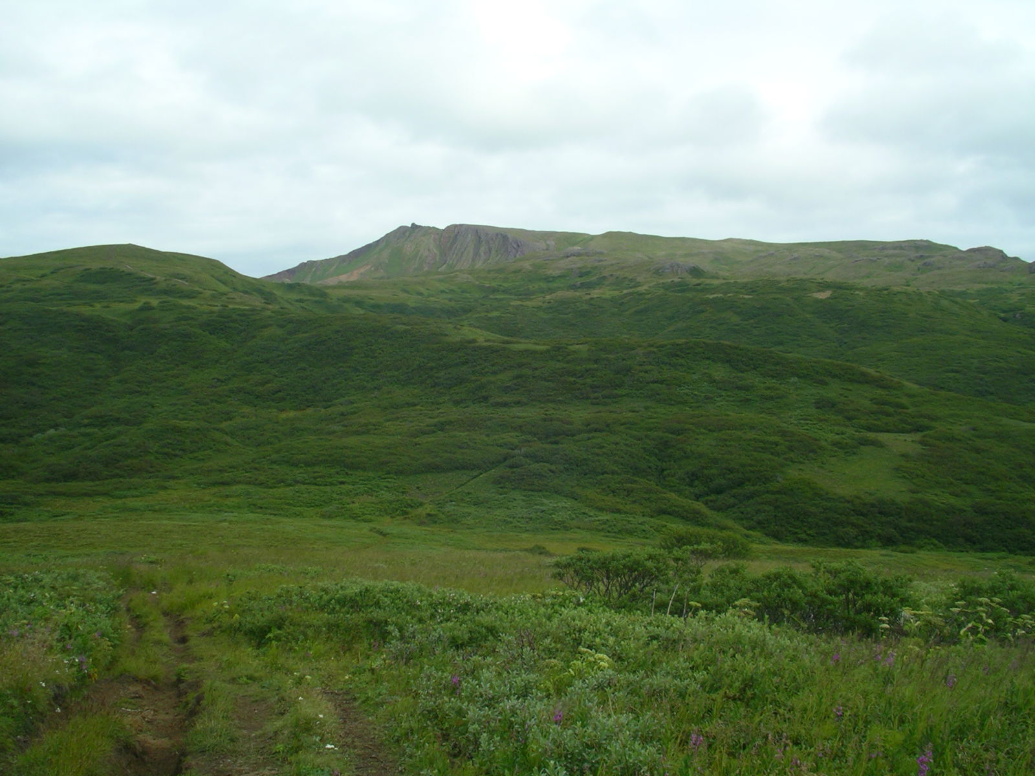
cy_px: 388
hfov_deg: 50.1
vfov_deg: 38.7
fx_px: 1106
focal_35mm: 37
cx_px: 518
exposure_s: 1/100
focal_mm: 5.7
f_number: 6.9
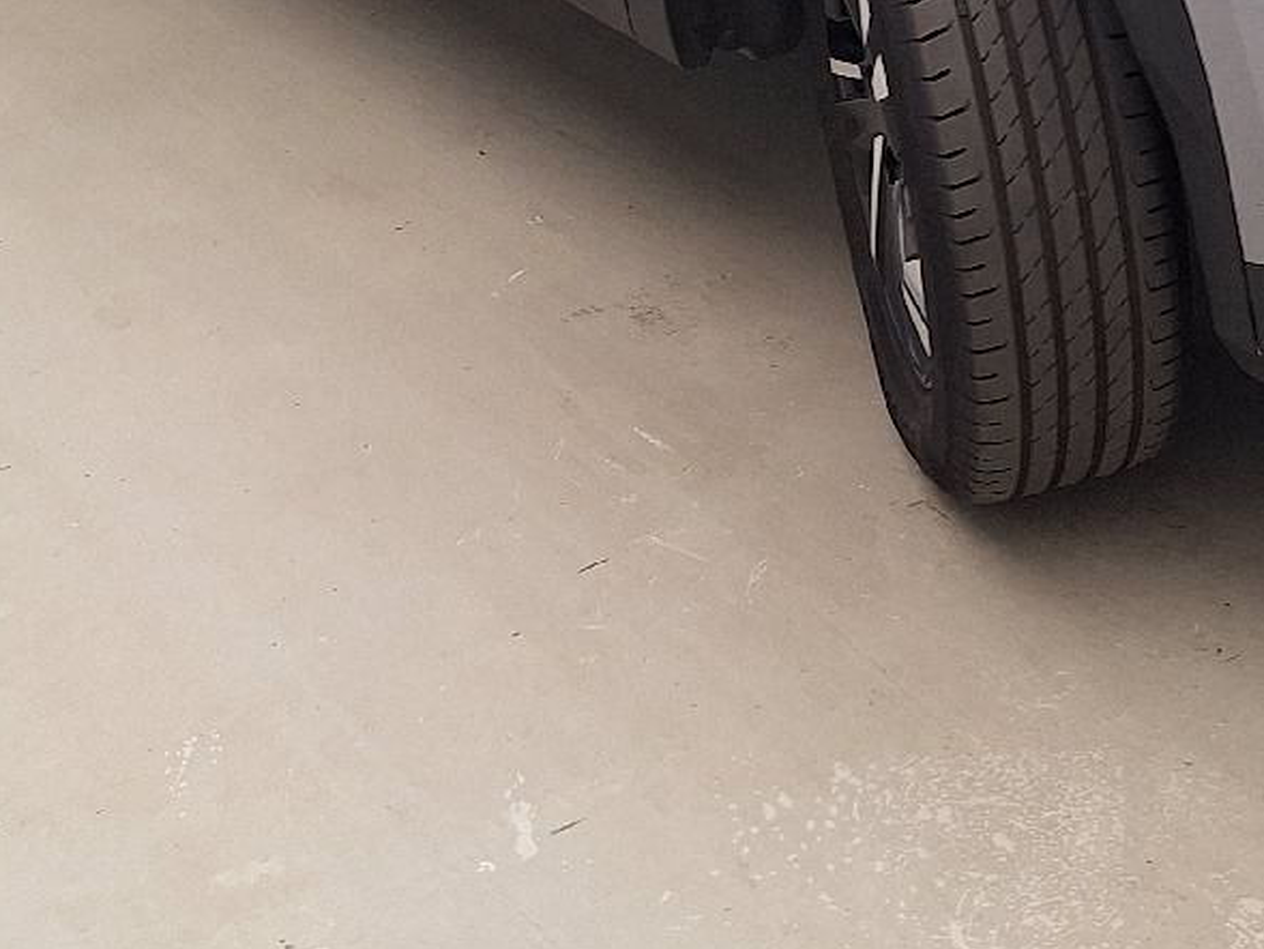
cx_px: 1144
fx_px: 2739
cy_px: -159
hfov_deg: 25.2
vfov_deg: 18.7
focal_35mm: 75
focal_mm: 5.54
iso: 50
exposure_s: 1/100
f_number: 1.8
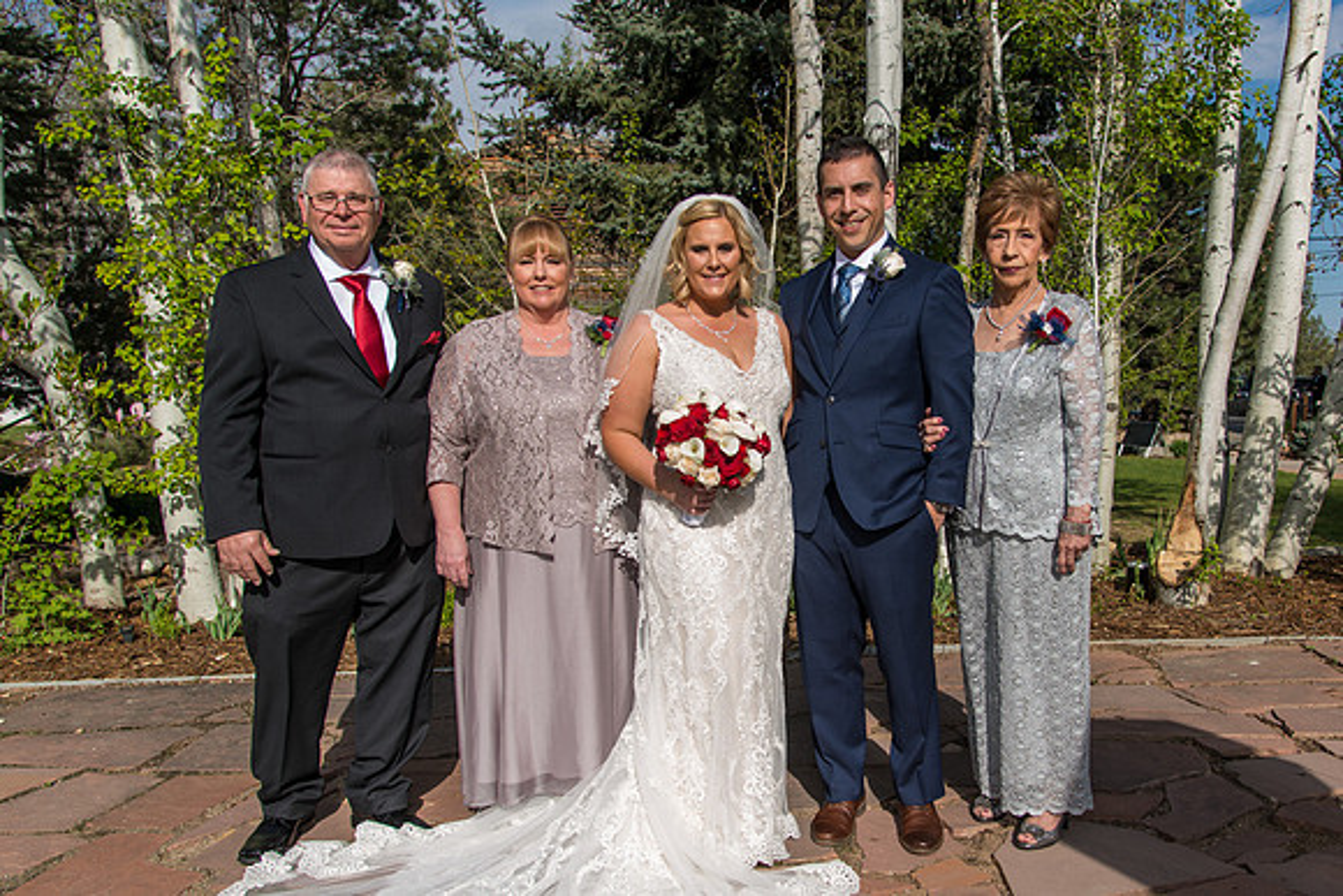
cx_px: 807
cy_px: 505
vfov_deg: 38.7
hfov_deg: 55.1
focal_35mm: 34
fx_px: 1275
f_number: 5
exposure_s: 1/640
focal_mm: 24
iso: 50
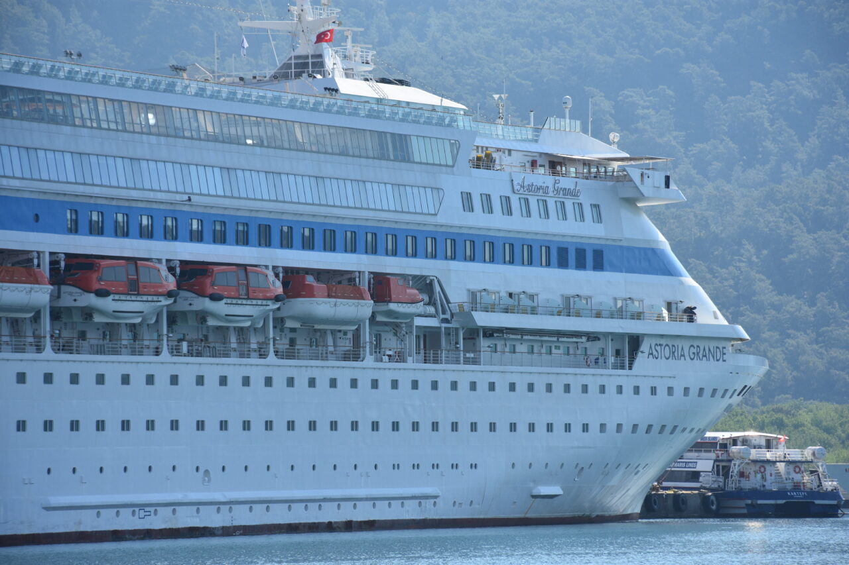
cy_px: 282
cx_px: 424
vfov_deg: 6.5
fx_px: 4952
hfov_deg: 9.8
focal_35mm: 210
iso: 360
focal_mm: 140
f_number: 8
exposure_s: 1/1000
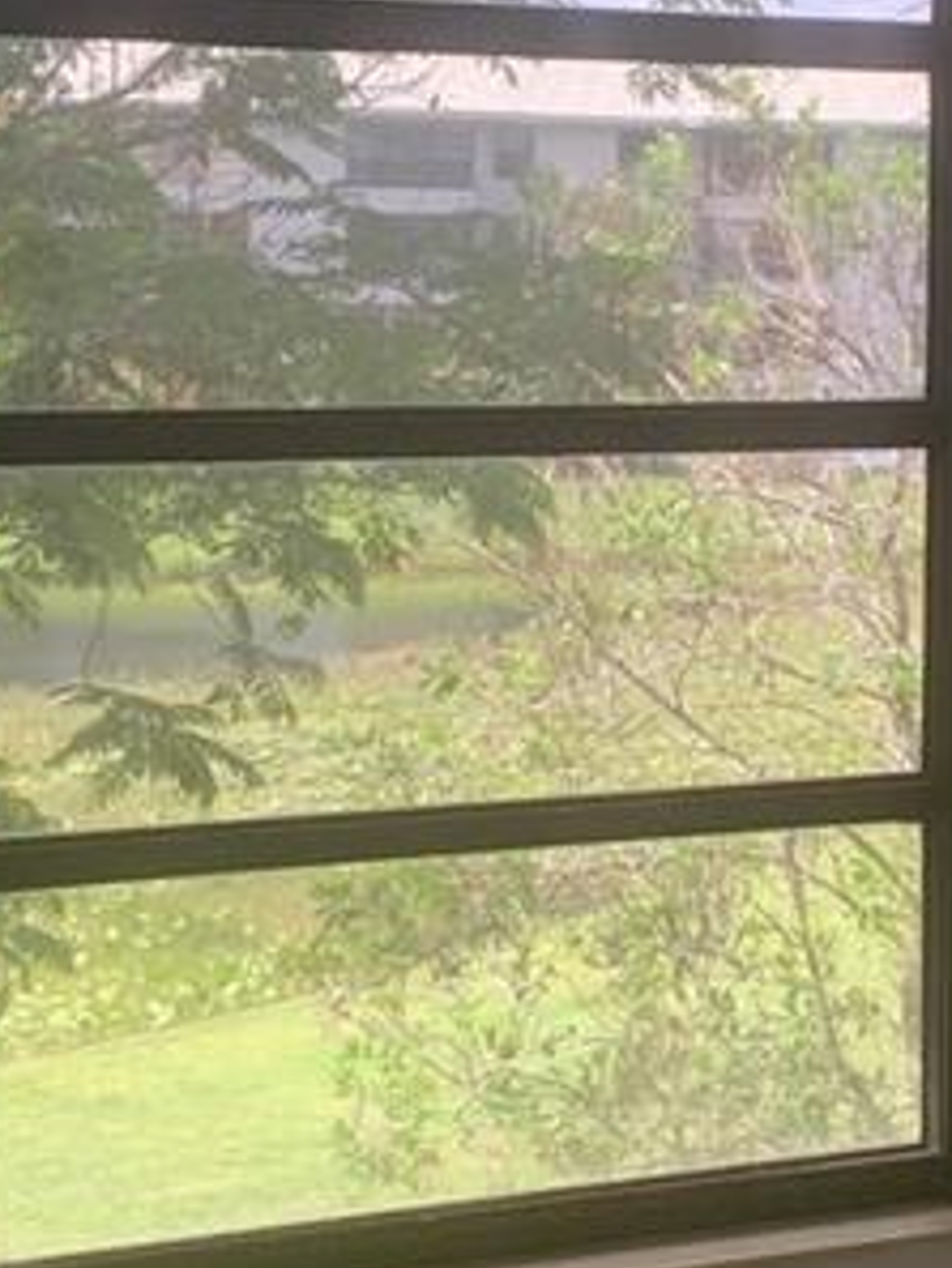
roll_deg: -2.9
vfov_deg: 18.7
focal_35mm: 105
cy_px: 470
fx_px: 3847
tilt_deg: -4.8
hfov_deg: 14.1
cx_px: 632
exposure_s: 1/122
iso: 25
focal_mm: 4.25
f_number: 1.8
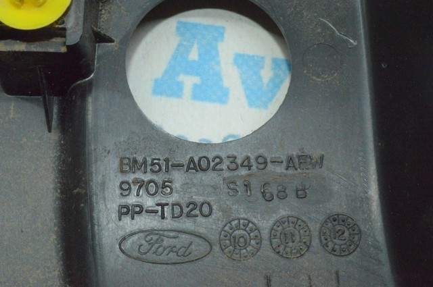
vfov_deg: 22.6
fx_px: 721
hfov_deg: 33.4
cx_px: 216
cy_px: 144
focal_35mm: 60
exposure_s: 1/50
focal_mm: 40
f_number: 32
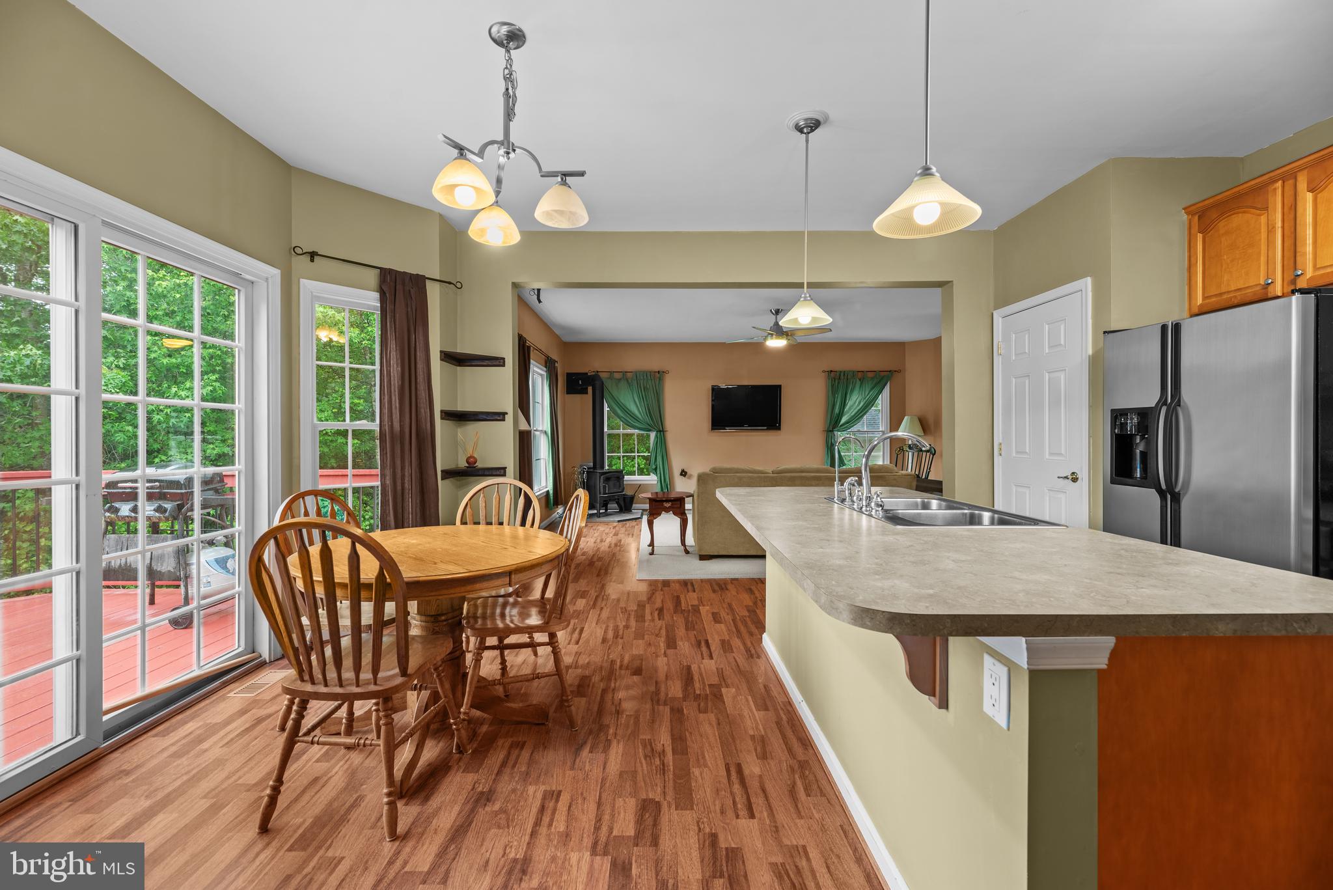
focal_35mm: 14
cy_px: 445
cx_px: 666
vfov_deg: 81.3
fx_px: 519
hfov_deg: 104.2
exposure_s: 1/1.67
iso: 200
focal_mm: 14
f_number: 7.1
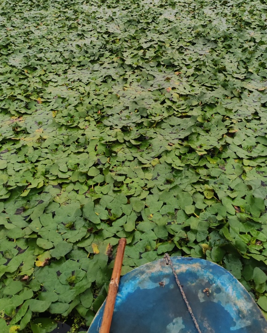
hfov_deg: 38.2
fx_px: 385
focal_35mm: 39
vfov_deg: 45.9
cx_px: 150
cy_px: 103
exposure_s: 1/100
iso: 1600
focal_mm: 6.12
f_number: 1.9
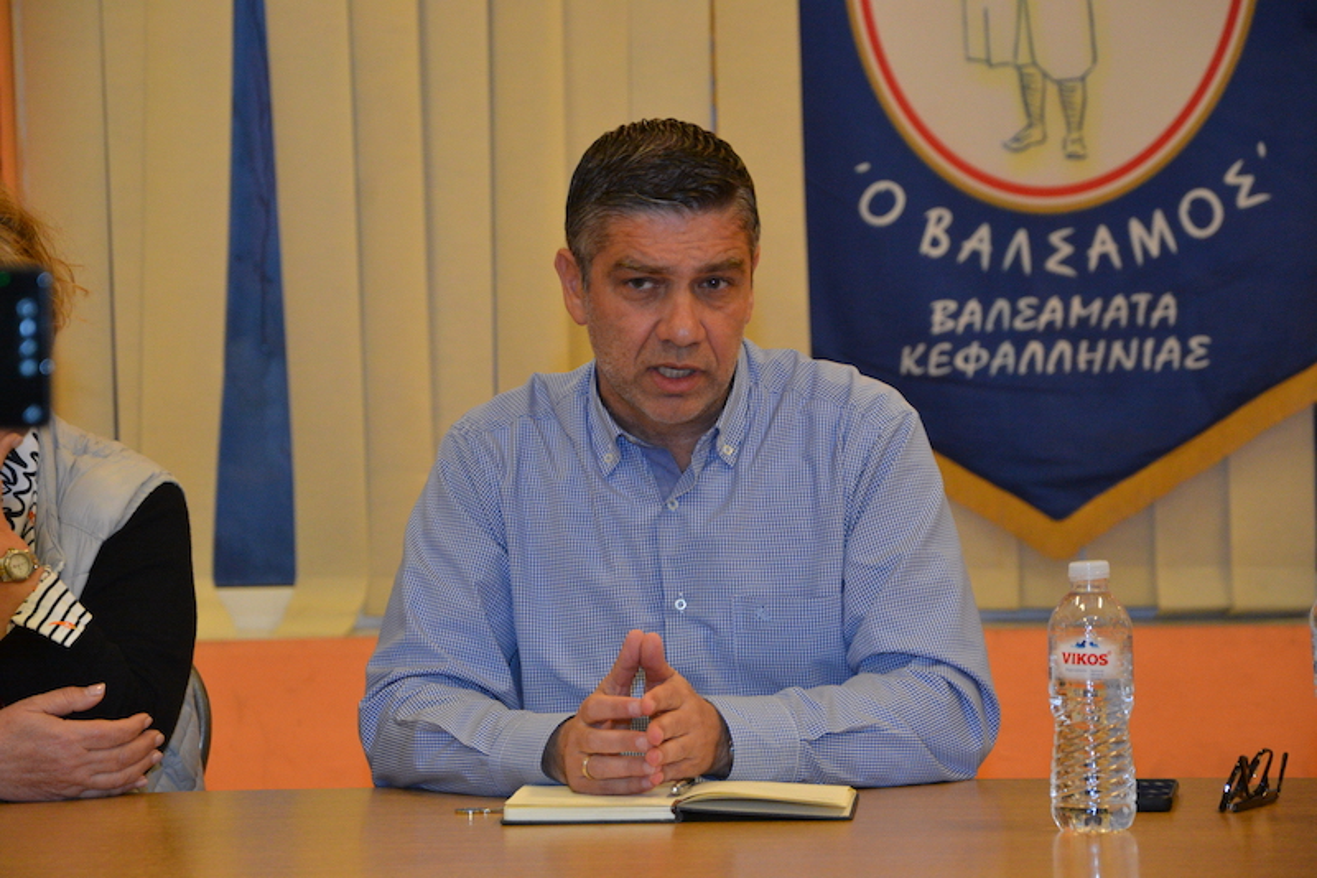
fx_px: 5760
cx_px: 658
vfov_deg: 8.7
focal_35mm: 158
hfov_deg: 13.0
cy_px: 439
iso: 2000
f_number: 5.6
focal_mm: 105
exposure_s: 1/60
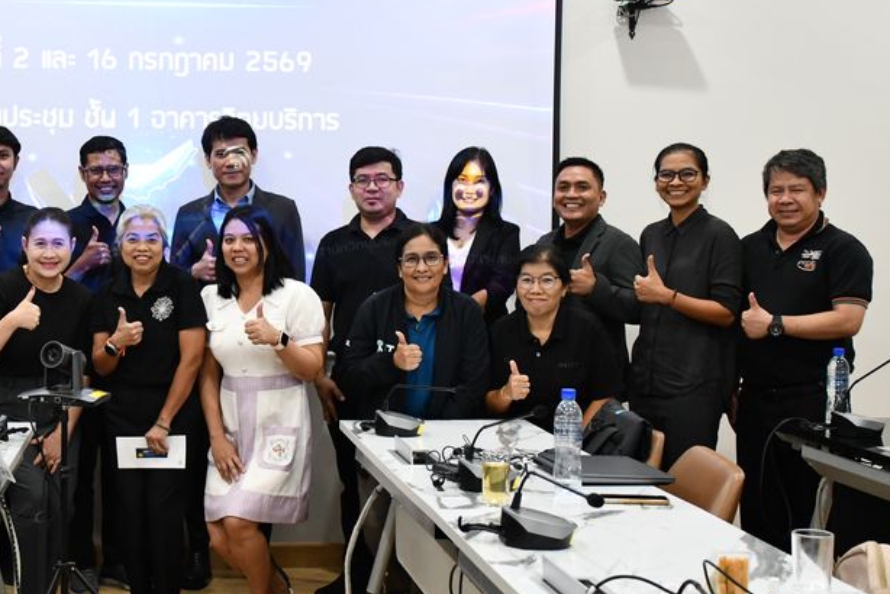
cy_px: 272
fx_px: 1608
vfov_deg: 20.9
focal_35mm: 65
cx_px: 249
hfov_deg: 30.5
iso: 2200
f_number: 3.8
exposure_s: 1/125
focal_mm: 26
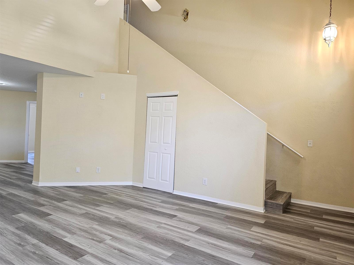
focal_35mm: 23
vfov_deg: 58.9
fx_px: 235
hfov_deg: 73.9
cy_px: 132
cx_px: 177
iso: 400
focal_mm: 6.3
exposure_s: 1/120
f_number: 1.7
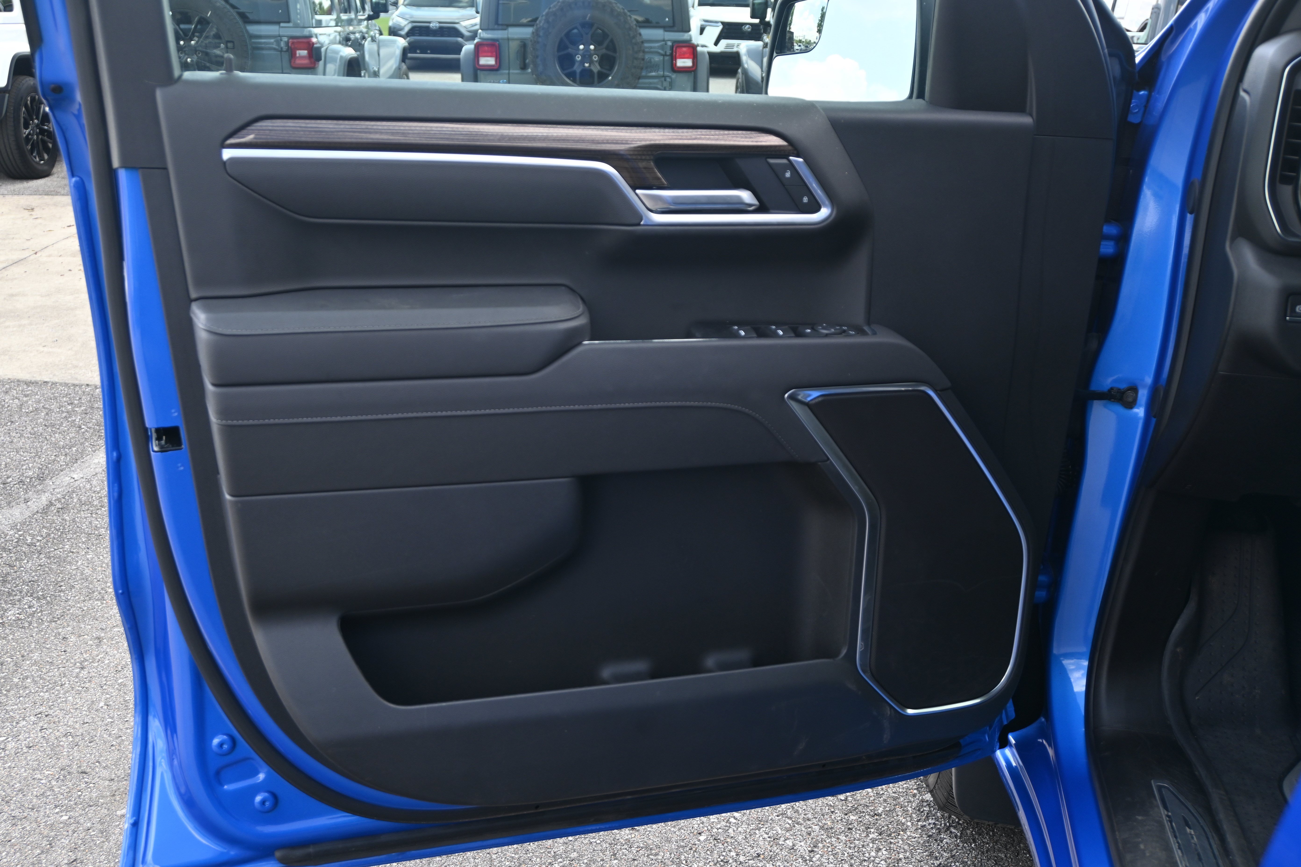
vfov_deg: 40.0
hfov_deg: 57.2
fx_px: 1192
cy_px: 434
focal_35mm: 33
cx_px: 650
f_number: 4.5
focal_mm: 22
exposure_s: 1/100
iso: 160
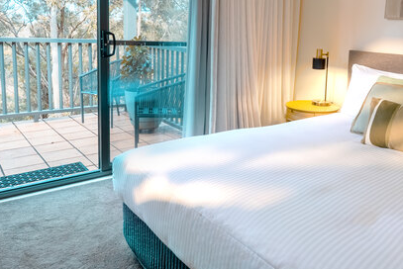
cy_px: 76
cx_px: 289
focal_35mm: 33
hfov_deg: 55.2
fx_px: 370
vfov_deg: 39.2
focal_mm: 21
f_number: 8
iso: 100
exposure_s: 1/100
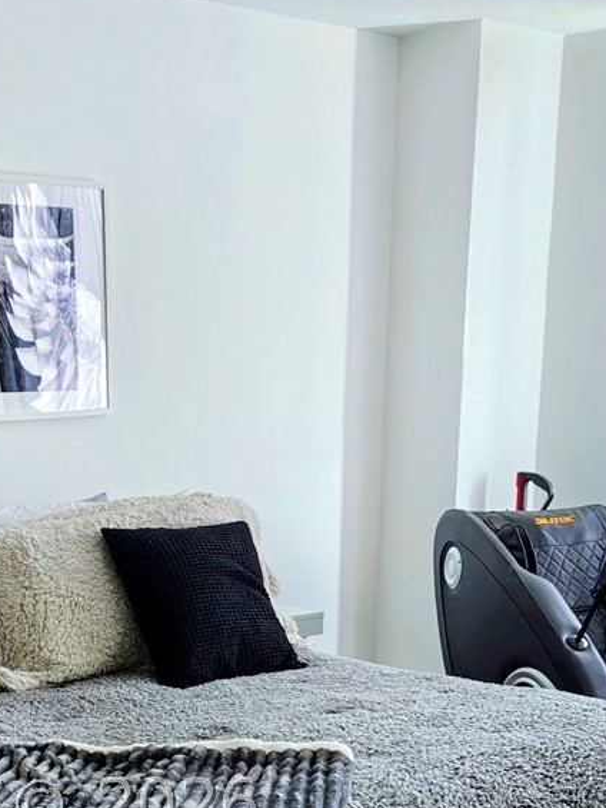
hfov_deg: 21.5
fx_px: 1587
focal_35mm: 68
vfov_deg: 27.0
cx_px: 174
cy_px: 804
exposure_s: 1/30
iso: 2159
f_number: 1.8
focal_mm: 5.41
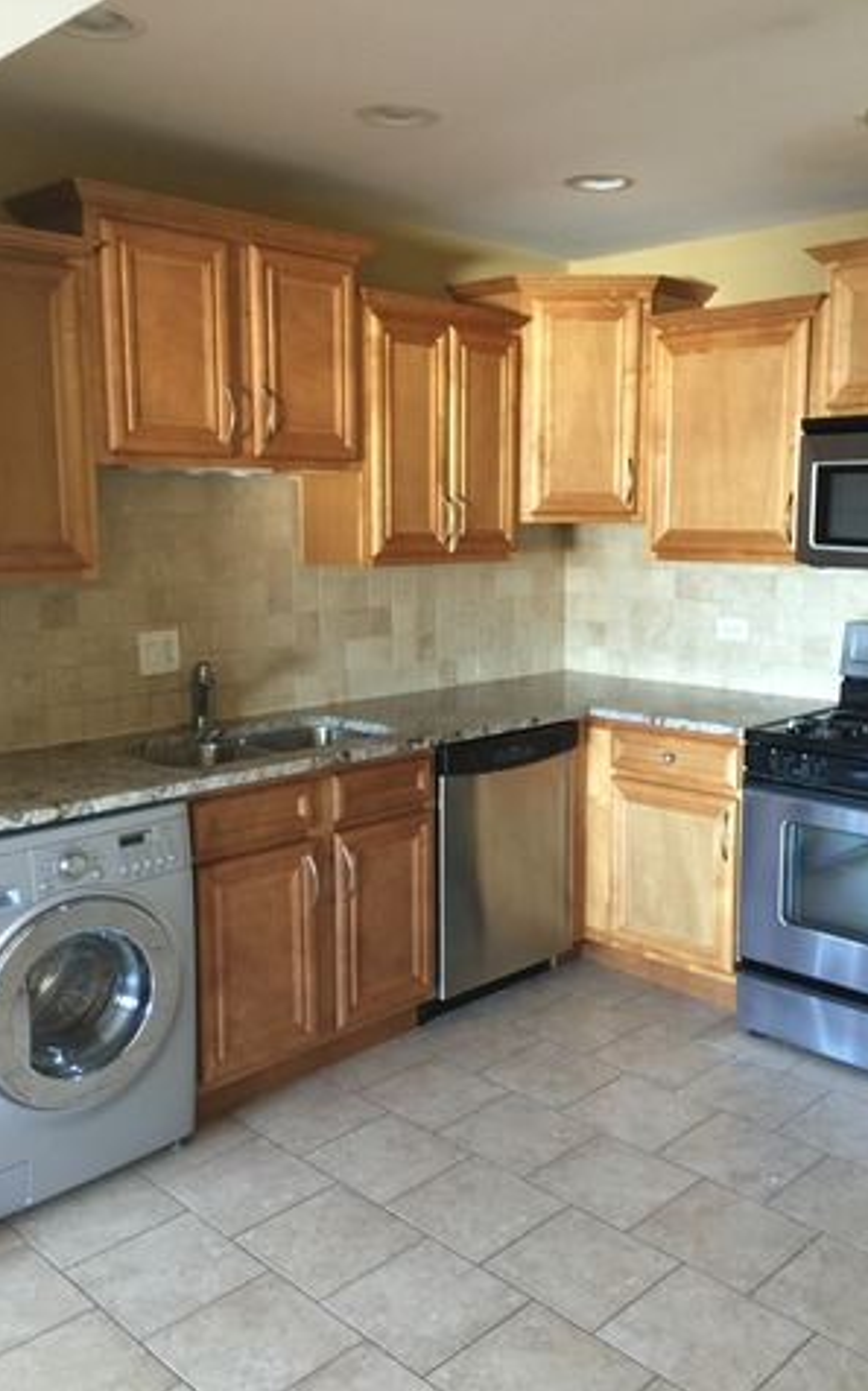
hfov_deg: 40.5
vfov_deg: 61.3
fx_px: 1175
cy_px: 693
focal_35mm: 31
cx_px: 468
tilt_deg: -7.9
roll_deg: -2.7
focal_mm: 4.15
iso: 64
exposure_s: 1/4
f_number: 2.2
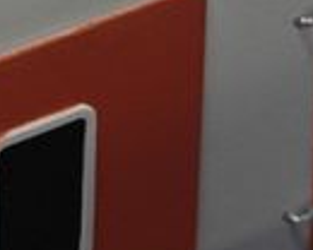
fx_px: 5345
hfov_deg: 3.3
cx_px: -219
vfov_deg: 2.7
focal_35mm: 577
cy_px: -99
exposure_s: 1/120
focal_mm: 9.87
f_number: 1.8
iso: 160
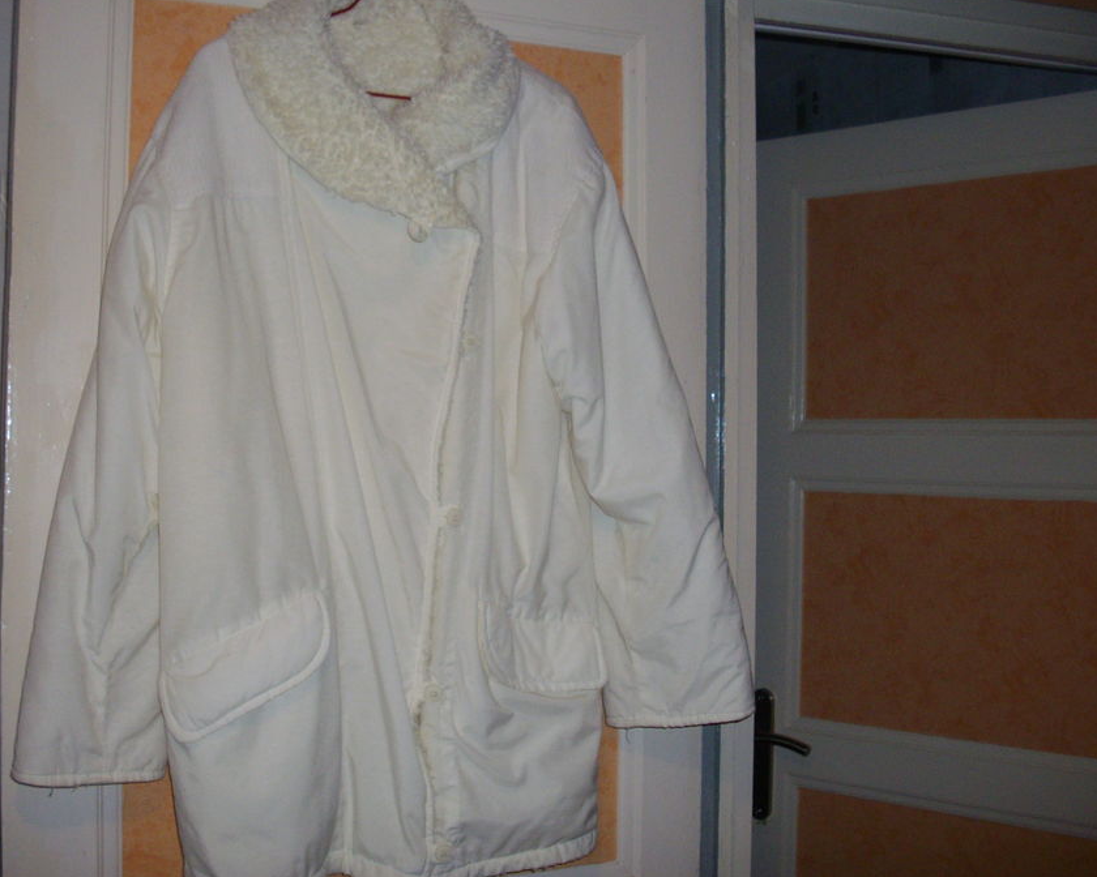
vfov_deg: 34.9
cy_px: 398
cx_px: 504
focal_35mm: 43
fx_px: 1396
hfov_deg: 42.9
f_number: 2.8
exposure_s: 1/50
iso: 160
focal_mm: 6.2
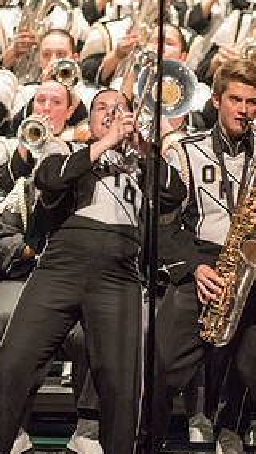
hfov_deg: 1.9
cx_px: 400
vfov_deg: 3.4
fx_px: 7738
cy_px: 247
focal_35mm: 642
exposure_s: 1/500
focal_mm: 300
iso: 4000
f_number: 2.8
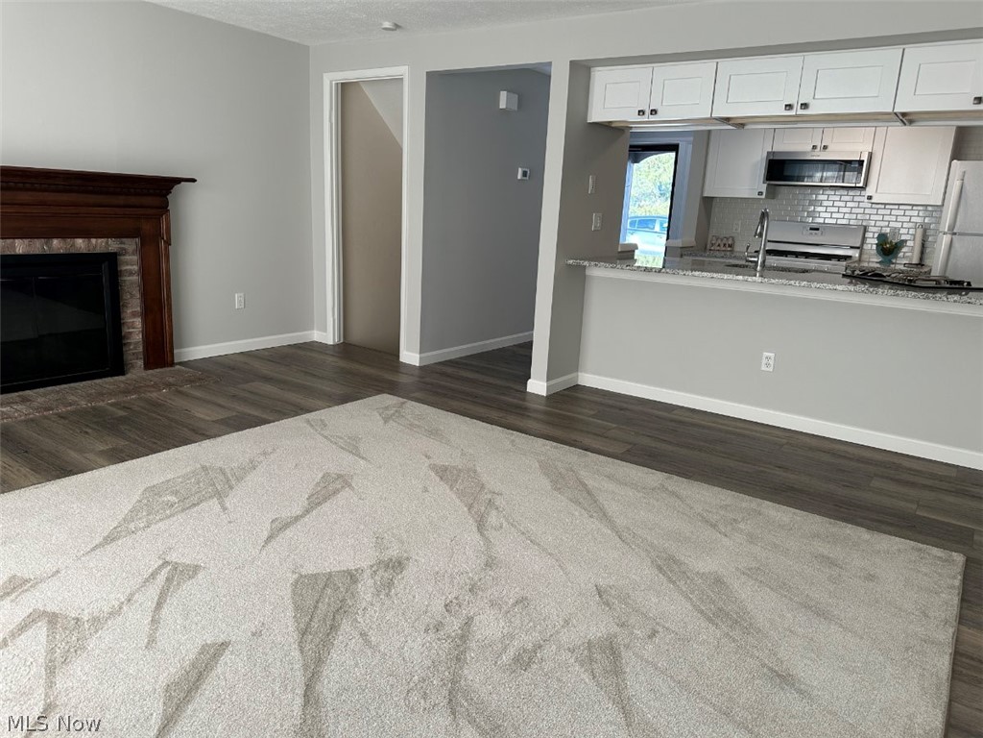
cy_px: 369
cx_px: 492
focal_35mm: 24
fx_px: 682
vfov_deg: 56.8
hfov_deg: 71.6
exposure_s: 1/120
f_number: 1.8
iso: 80
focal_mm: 6.9
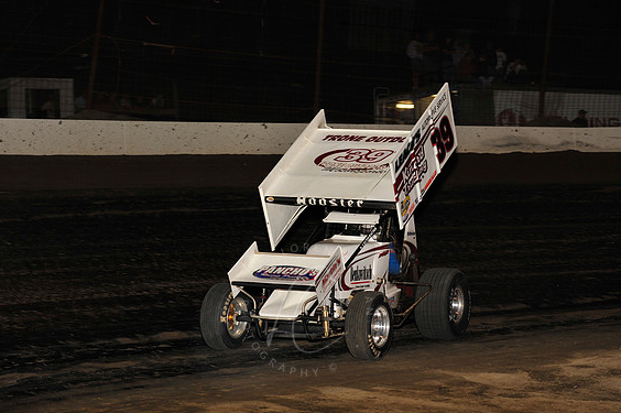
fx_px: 1861
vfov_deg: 12.7
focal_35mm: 108
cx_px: 306
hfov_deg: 18.9
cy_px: 208
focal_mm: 105
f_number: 6.3
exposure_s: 1/320
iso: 640
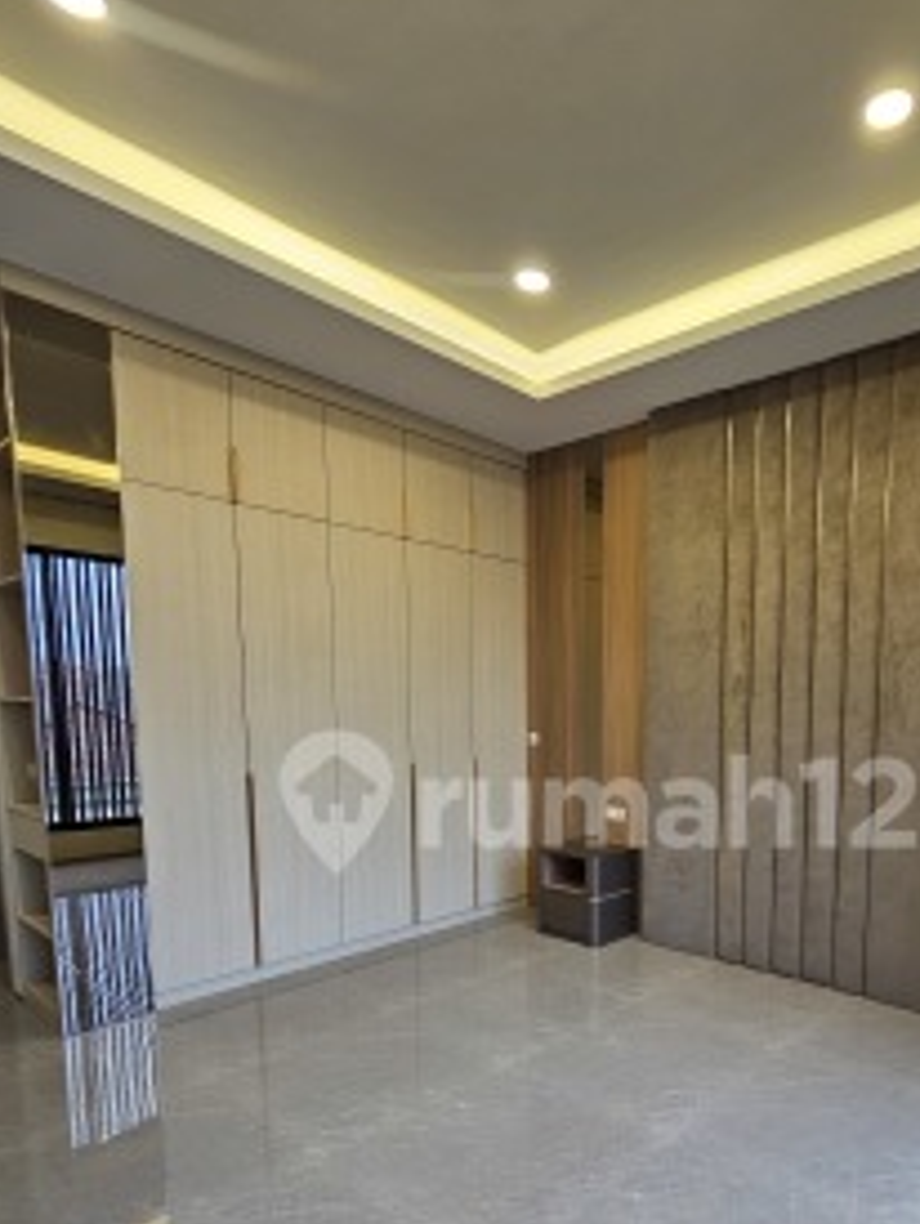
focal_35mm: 19
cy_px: 802
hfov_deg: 66.3
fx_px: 672
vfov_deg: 82.1
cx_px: 636
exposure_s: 1/50
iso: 125
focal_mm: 2.2
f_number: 2.2
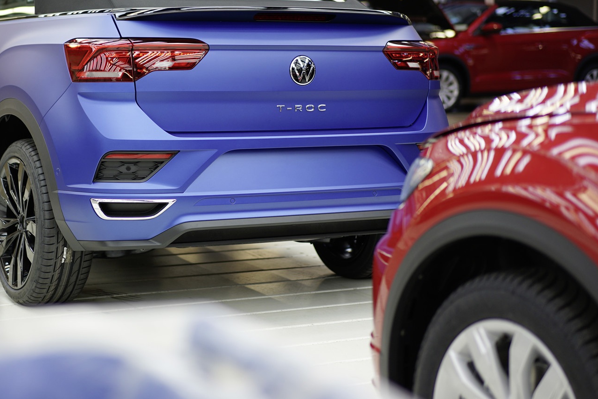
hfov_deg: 26.1
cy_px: 129
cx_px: 192
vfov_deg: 17.7
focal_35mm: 77
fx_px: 1279
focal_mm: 55
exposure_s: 1/125
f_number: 1.8
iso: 125
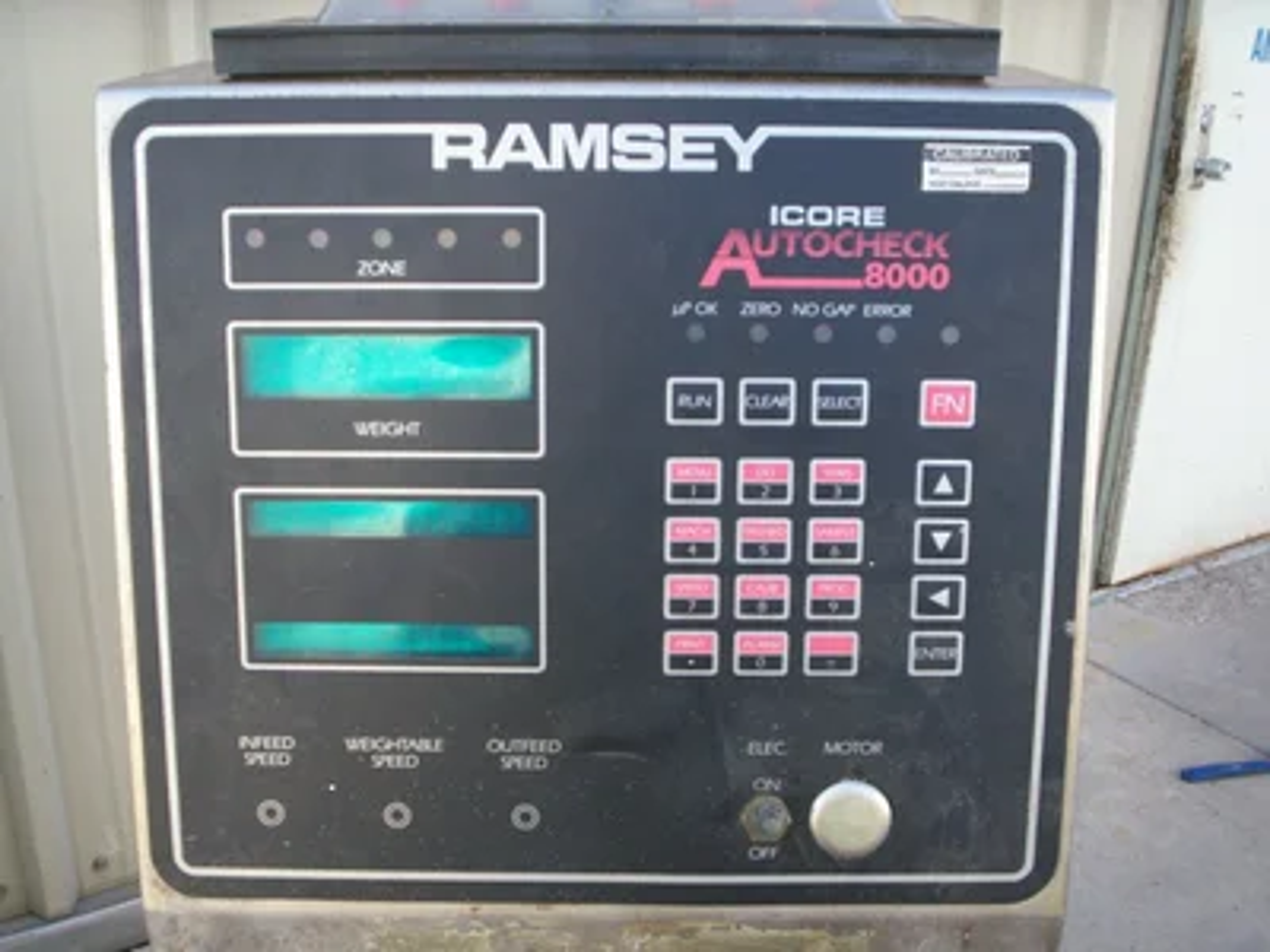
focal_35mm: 36
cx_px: 635
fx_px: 1321
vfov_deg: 39.7
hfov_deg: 51.4
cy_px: 476
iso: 100
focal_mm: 5.9
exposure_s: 1/77.4
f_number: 4.5
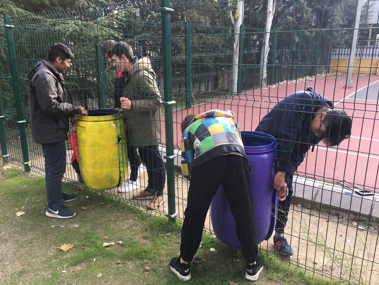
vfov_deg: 48.2
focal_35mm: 29
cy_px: 142
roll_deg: -0.4
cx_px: 190
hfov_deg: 61.7
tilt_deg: -16.5
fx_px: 318
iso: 25
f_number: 2.2
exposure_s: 1/108
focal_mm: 4.15
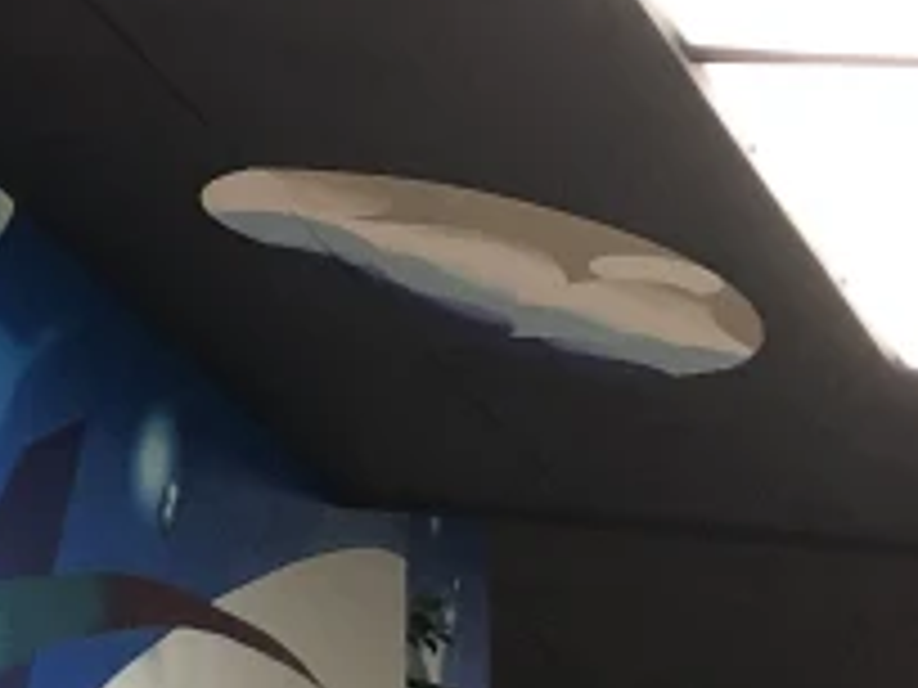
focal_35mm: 165
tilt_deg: -5.6
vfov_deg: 9.0
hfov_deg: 11.0
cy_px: 63
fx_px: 4376
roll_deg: +1.9
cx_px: -832
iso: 50
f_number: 1.8
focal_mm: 4
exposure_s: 1/15
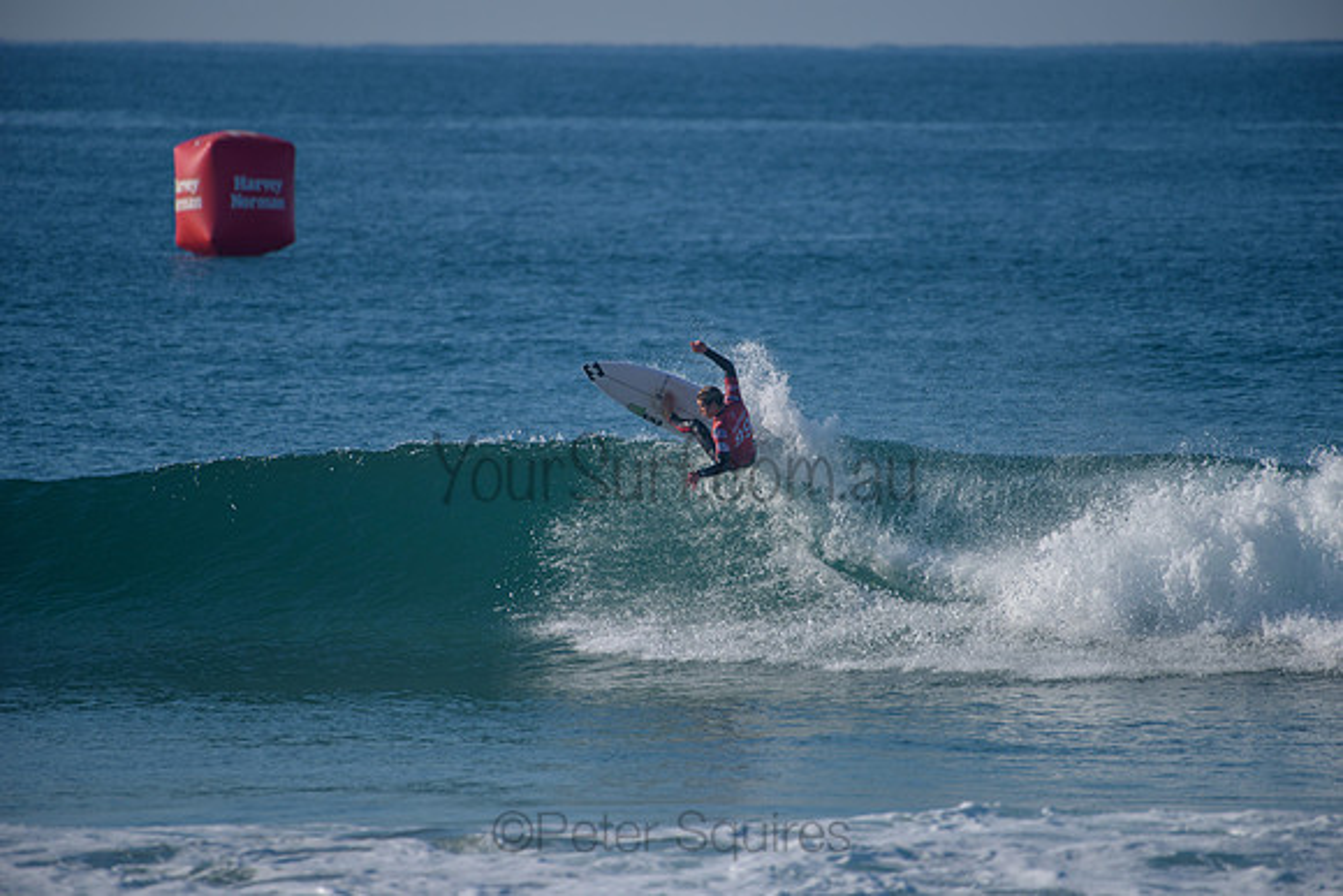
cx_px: 672
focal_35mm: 500
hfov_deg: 4.1
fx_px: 18656
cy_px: 448
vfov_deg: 2.8
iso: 200
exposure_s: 1/2000
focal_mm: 500
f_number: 5.6
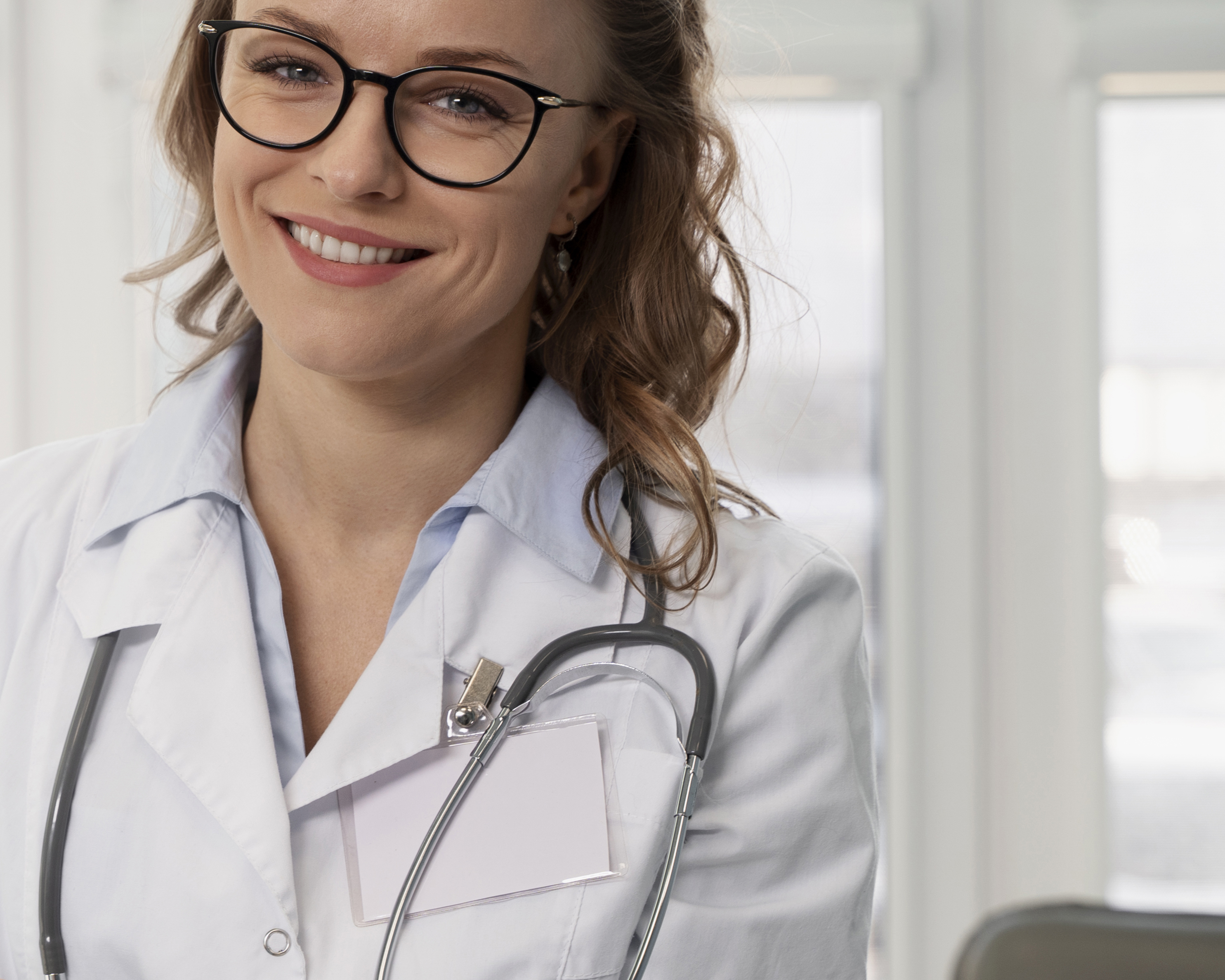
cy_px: 502
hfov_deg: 16.9
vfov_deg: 13.8
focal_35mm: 112
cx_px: 80
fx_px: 4060
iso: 125
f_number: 4.5
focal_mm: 60
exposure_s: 1/100
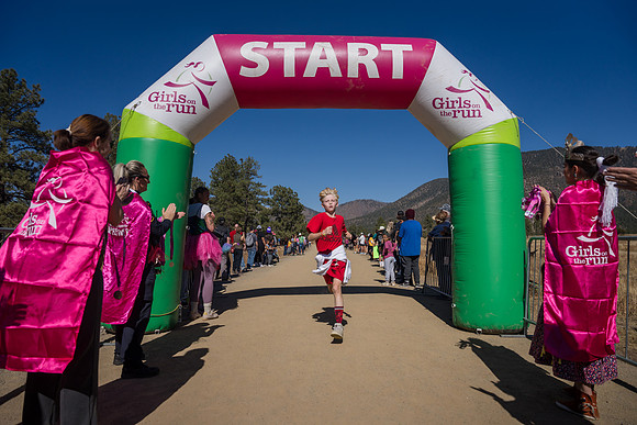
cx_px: 318
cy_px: 212
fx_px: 425
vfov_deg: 53.2
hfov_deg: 73.7
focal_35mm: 24
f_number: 4
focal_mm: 24
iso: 320
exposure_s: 1/8000
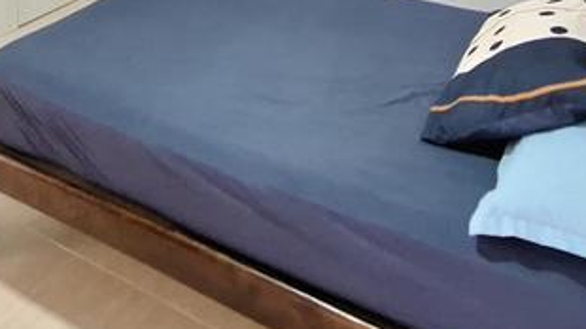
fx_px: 606
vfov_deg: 22.2
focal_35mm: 39
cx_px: 328
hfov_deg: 51.5
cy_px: -219
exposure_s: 1/20
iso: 500
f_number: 2.2
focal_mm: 1.74
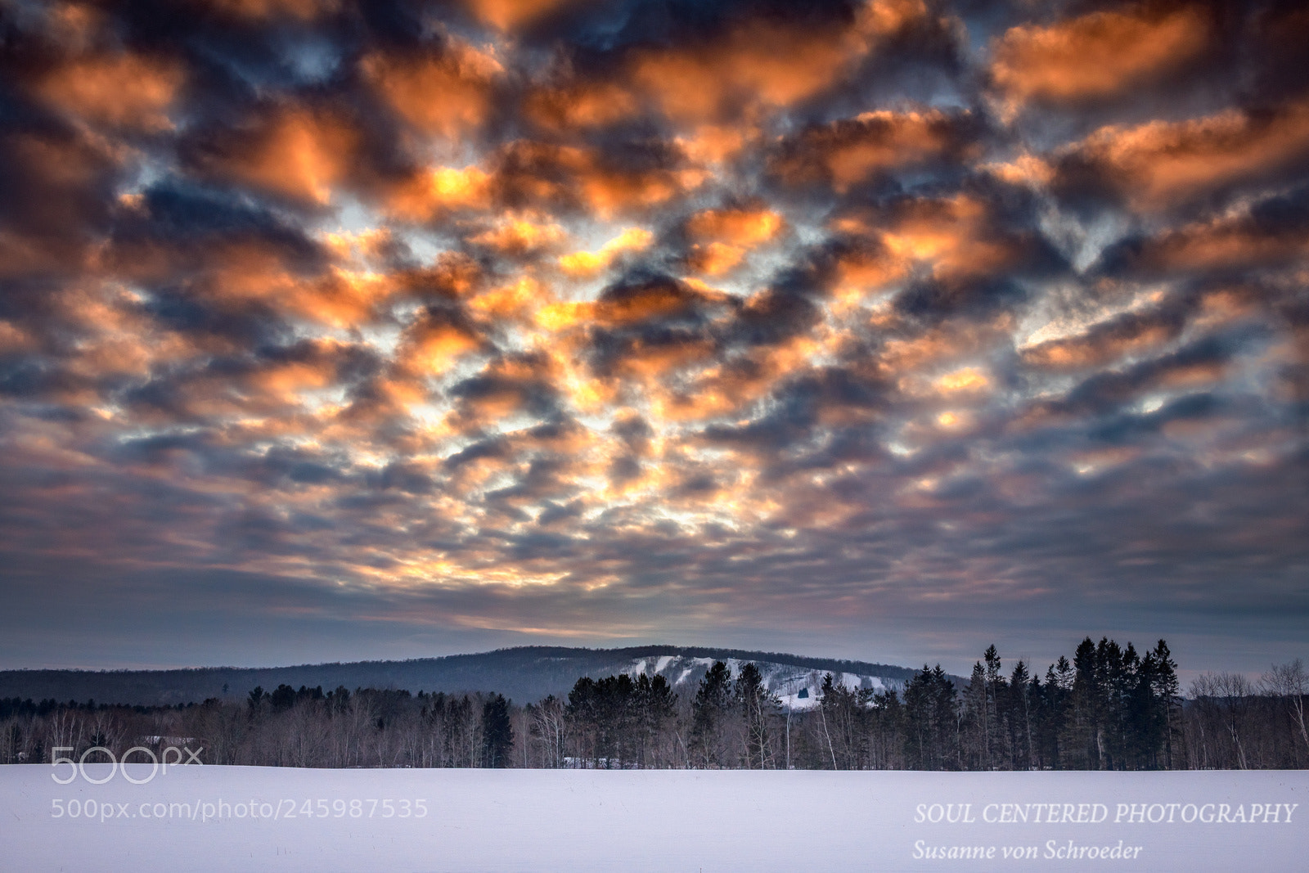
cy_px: 436
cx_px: 654
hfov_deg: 55.8
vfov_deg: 38.9
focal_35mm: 34
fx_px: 1236
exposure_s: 1/80
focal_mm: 34
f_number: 9
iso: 500
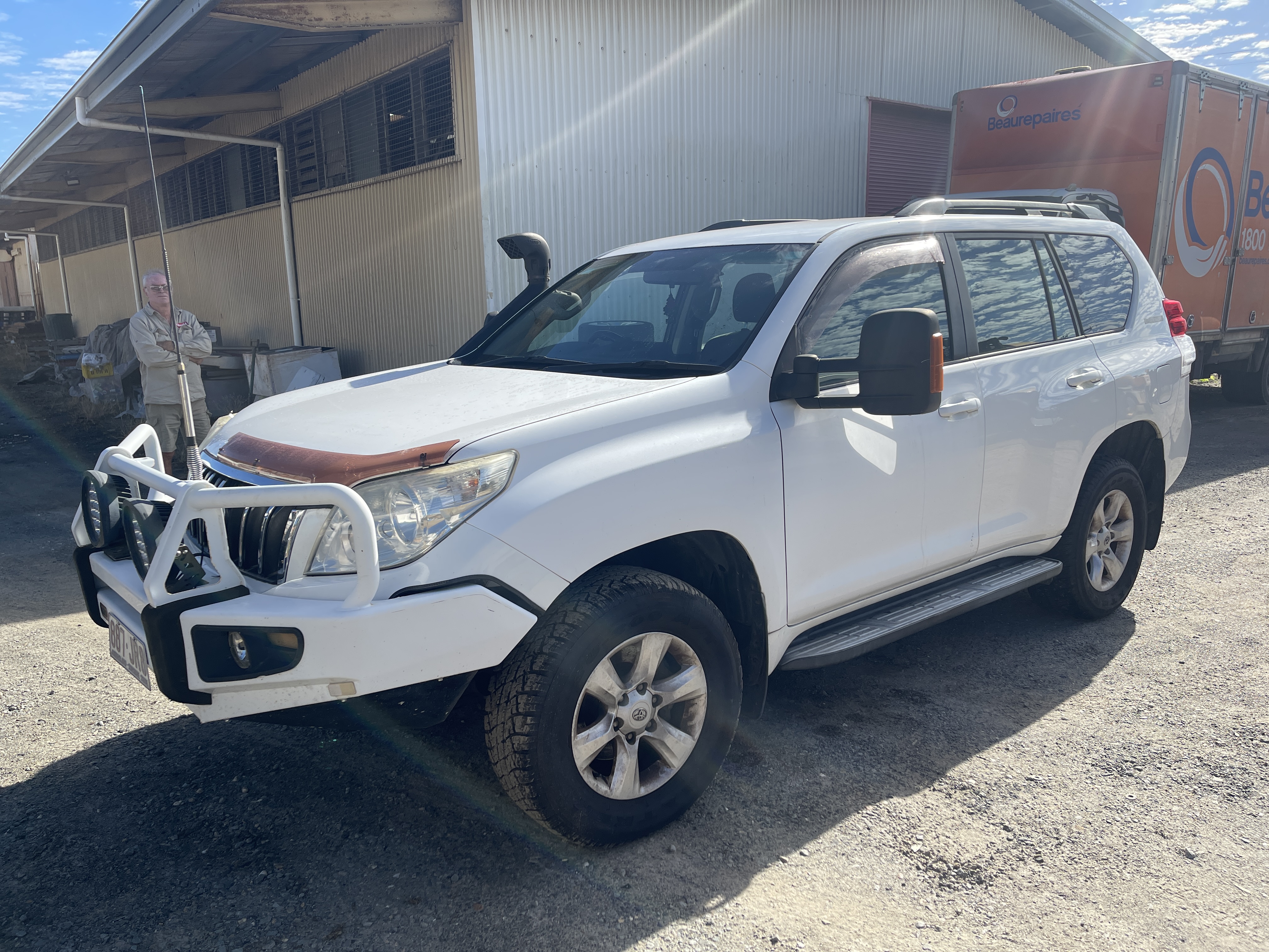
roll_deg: +1.1
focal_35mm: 25
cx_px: 634
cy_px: 476
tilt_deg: -10.8
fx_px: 916
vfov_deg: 54.9
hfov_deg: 69.4
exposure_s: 1/3003
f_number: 1.6
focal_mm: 5.1
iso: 32
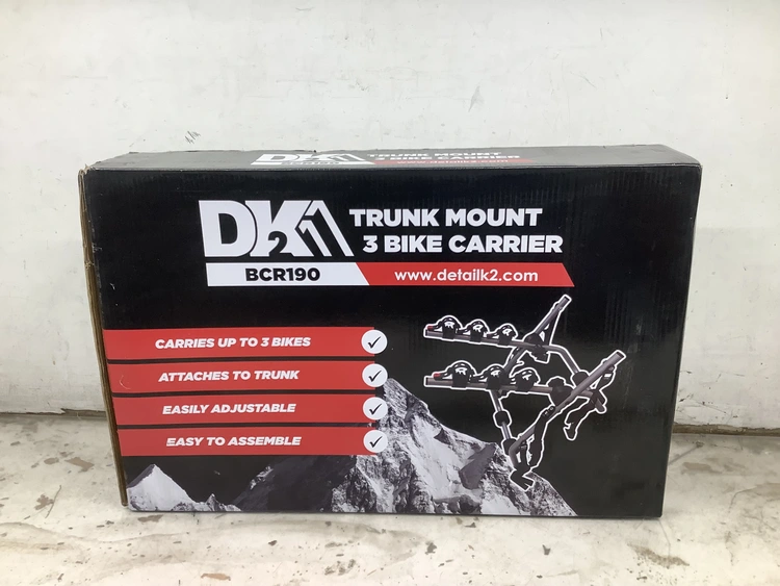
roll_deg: -0.1
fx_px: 699
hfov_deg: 58.3
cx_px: 390
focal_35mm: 31
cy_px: 293
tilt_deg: -14.0
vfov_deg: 45.5
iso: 50
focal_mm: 3.3
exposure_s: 1/60
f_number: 2.4
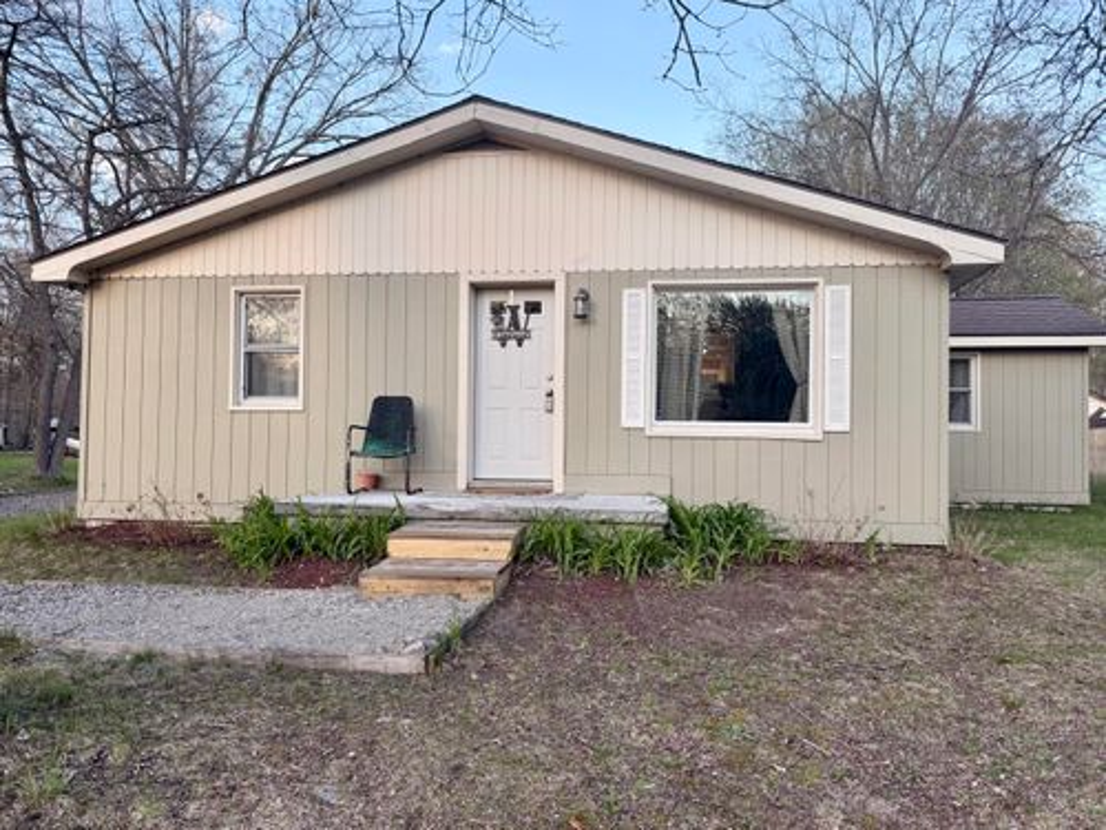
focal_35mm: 24
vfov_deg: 56.8
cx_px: 553
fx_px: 767
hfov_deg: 71.6
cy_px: 415
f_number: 1.78
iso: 80
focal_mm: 6.76
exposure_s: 1/176
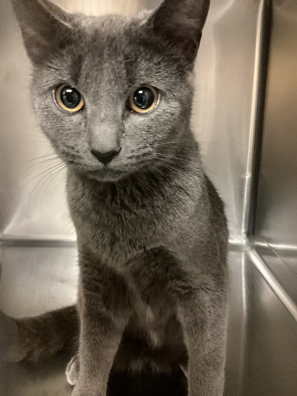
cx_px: 148
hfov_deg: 45.4
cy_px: 198
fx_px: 355
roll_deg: -1.6
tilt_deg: -12.0
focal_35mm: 31
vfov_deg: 58.4
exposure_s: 1/17
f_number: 2.4
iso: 640
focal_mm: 3.3
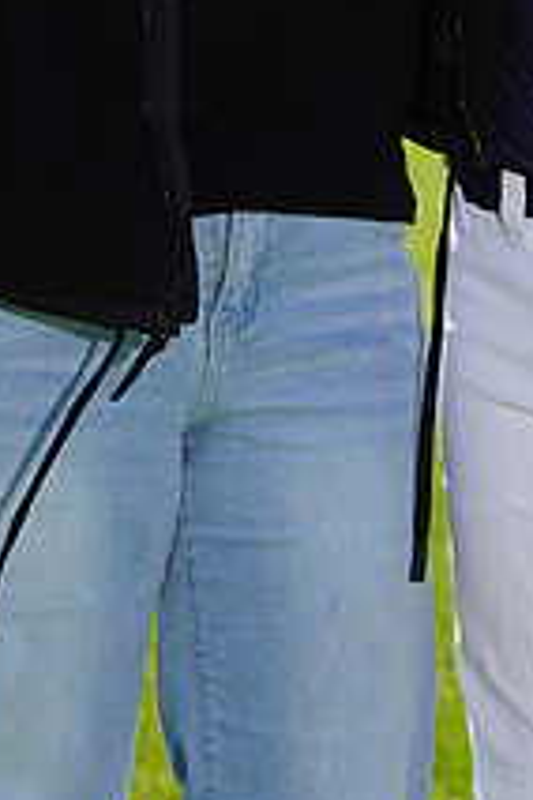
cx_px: 381
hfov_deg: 3.4
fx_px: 8949
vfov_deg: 5.1
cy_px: -192
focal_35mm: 403
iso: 100
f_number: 8
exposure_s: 1/250
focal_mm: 148
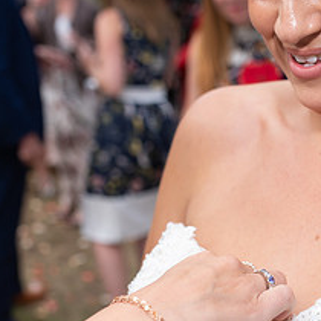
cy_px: 252
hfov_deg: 20.9
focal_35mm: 82
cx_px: 254
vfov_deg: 20.9
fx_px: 860
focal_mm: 35
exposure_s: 1/500
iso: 100
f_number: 4
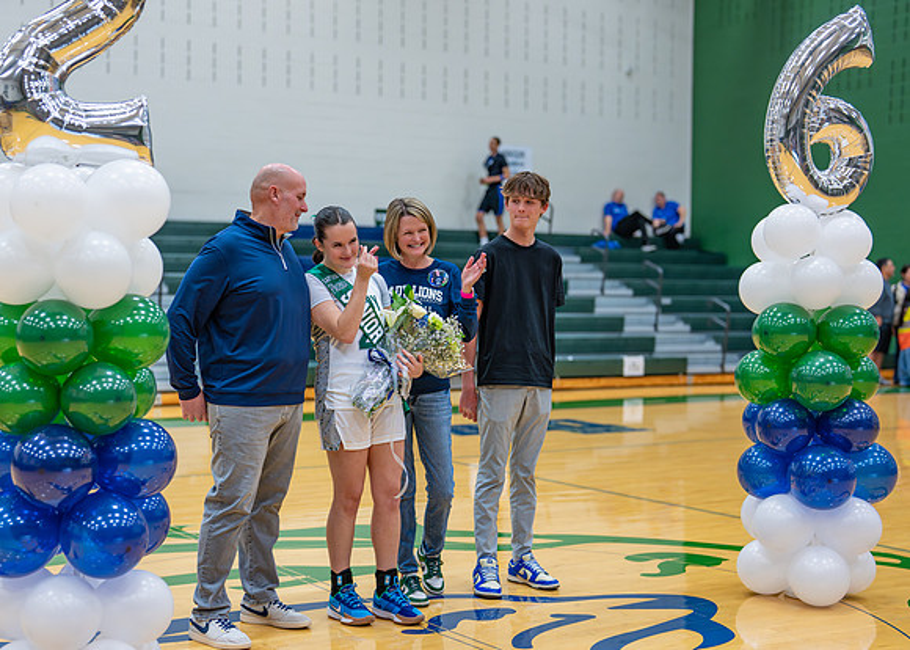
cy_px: 345
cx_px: 386
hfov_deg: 34.3
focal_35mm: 57
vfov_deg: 24.9
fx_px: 1473
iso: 800
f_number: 1.6
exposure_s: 1/500
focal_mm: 50
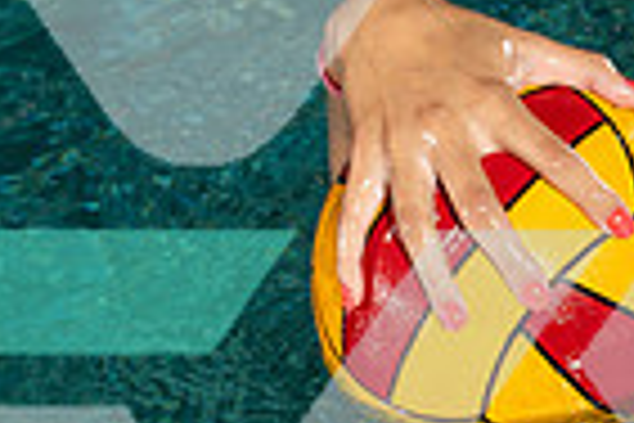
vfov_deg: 4.8
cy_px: 470
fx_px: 5072
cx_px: 971
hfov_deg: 7.0
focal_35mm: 288
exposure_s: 1/250
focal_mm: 70
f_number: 4
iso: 100
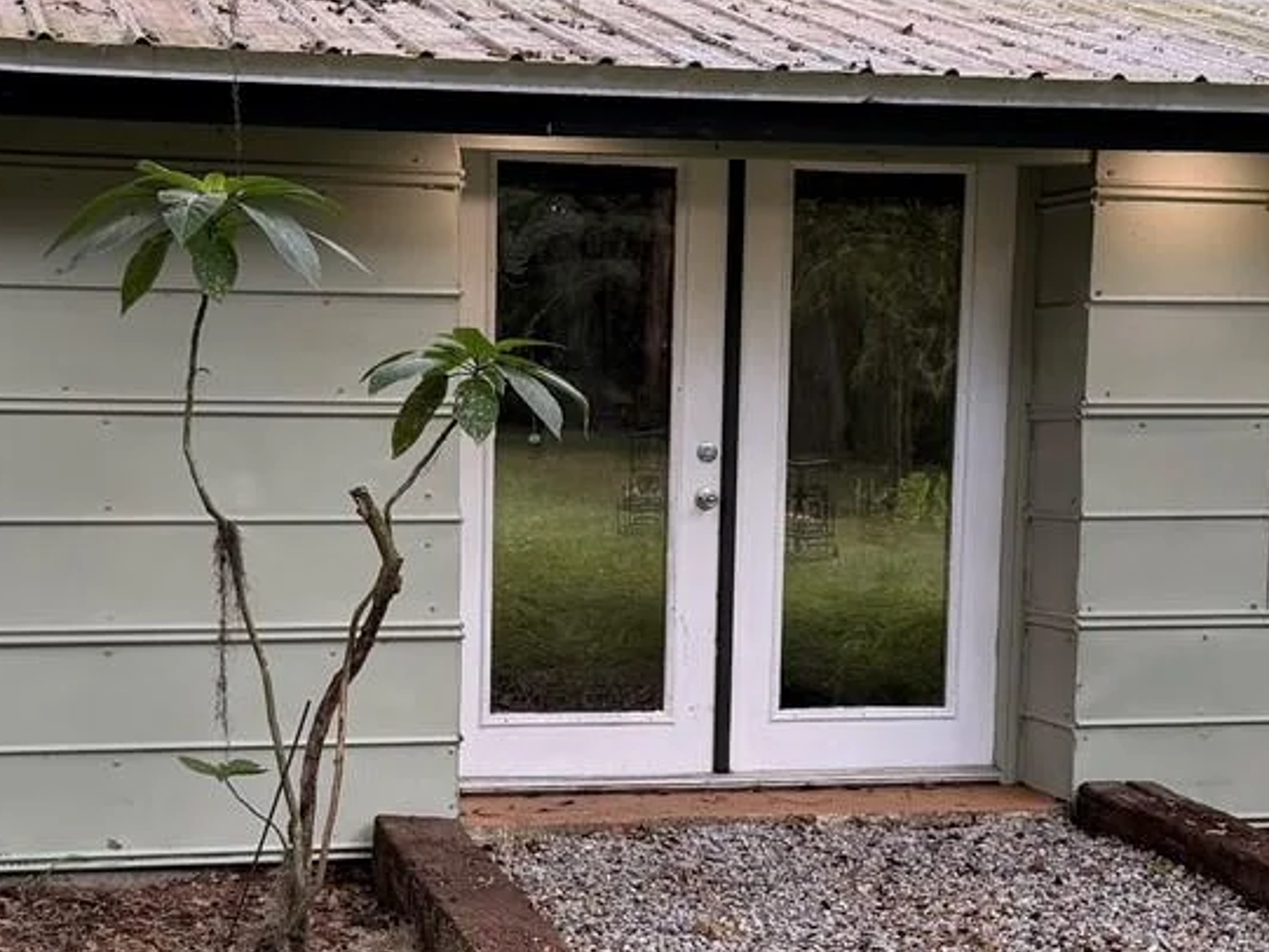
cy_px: 741
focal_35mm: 71
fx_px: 2603
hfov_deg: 27.4
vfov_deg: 20.5
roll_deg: -0.3
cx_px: 547
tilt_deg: -7.7
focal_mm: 6.76
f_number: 1.78
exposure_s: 1/177
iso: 100
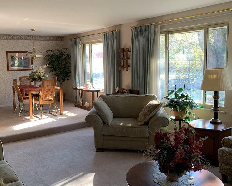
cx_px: 94
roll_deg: +0.7
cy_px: 90
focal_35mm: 35
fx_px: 240
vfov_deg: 42.2
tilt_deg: -6.4
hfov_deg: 51.2
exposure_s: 1/60
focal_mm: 4.25
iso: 100
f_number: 1.8
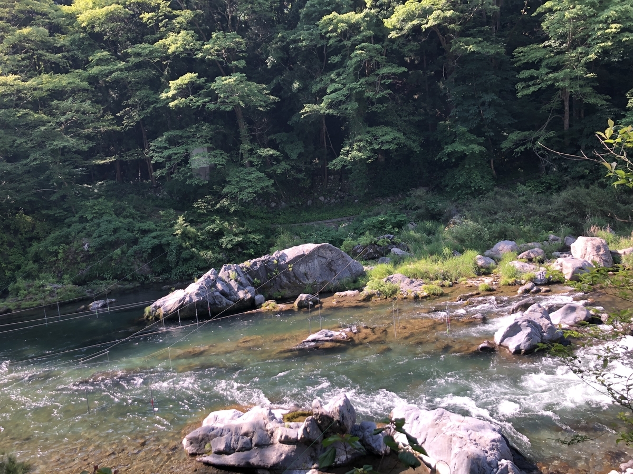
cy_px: 237
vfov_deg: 49.7
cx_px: 316
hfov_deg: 63.4
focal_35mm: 28
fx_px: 512
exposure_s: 1/120
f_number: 1.8
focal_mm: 3.99
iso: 25
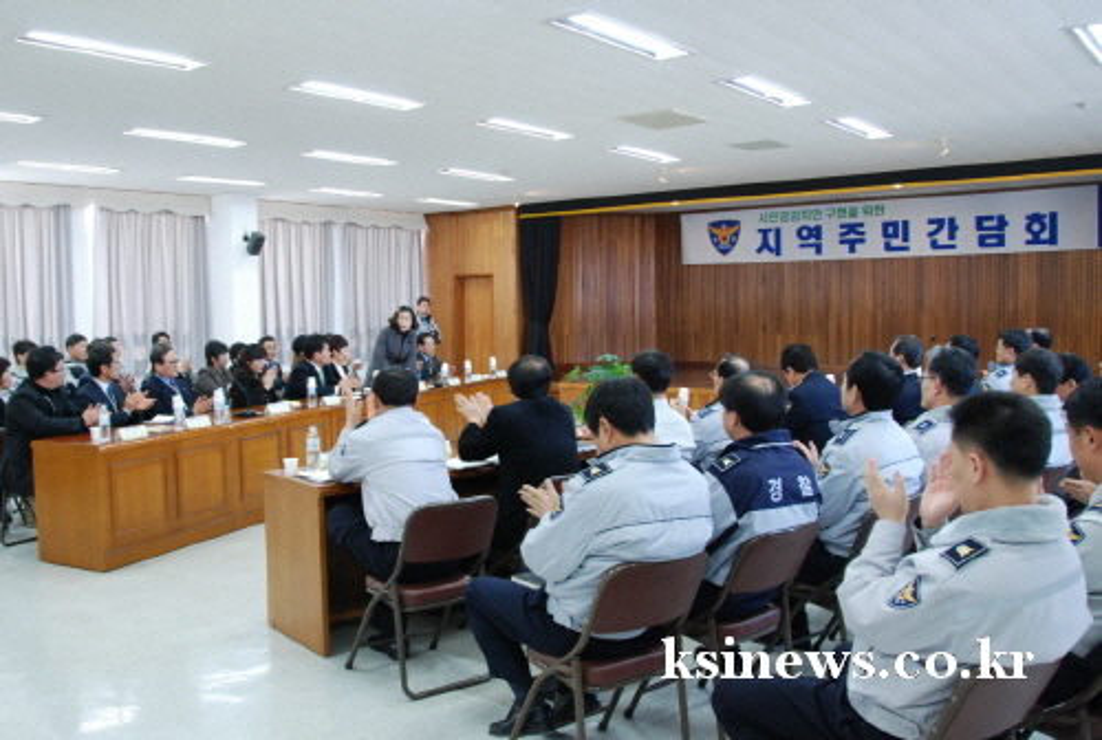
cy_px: 370
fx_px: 828
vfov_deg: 48.2
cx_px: 551
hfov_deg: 67.3
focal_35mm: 27
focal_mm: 18
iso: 800
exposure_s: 1/80
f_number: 4.5
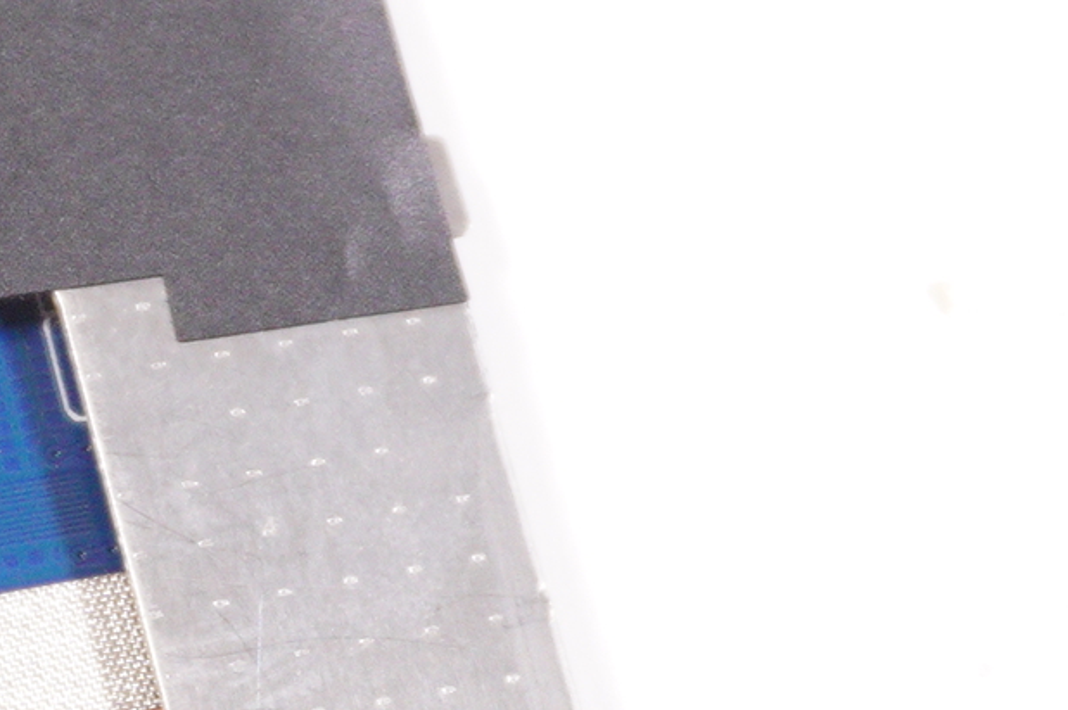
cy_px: 898
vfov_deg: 6.2
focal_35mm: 219
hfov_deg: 9.0
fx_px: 6492
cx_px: -926
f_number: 5.6
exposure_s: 1/200
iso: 1000
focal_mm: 30
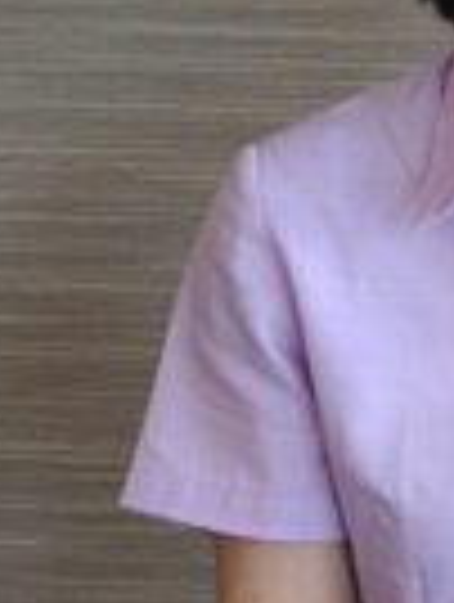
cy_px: -108
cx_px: 771
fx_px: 4030
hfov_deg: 6.3
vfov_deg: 8.5
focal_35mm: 231
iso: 320
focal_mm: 35
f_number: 5.6
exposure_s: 1/80
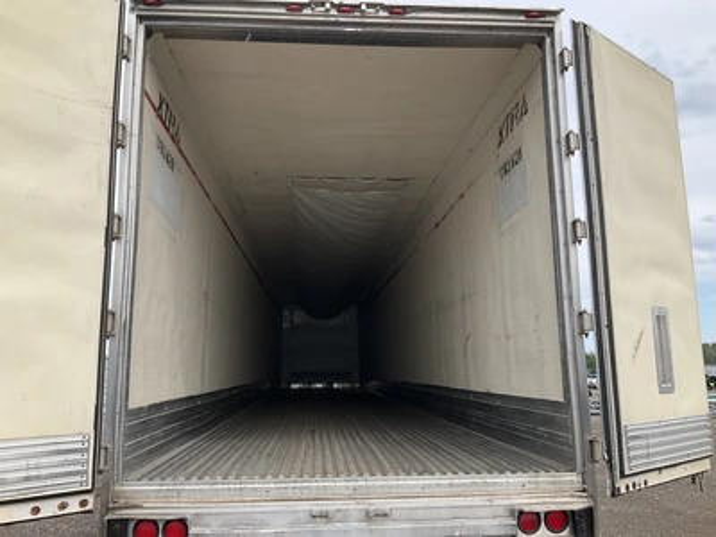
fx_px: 600
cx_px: 358
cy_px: 268
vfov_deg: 48.2
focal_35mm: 29
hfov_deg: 61.7
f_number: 1.8
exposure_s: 1/944
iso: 25
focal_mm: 3
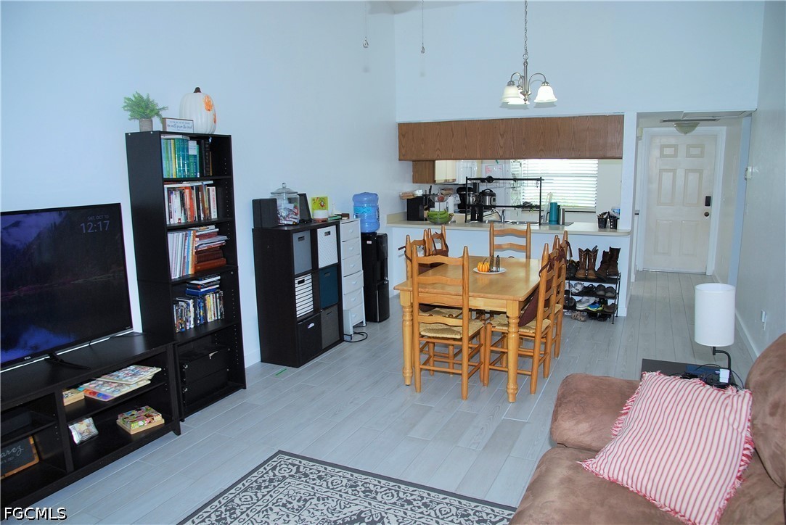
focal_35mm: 24
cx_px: 393
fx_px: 524
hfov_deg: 73.7
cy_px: 262
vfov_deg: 53.2
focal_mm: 16
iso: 200
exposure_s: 1/60
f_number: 4
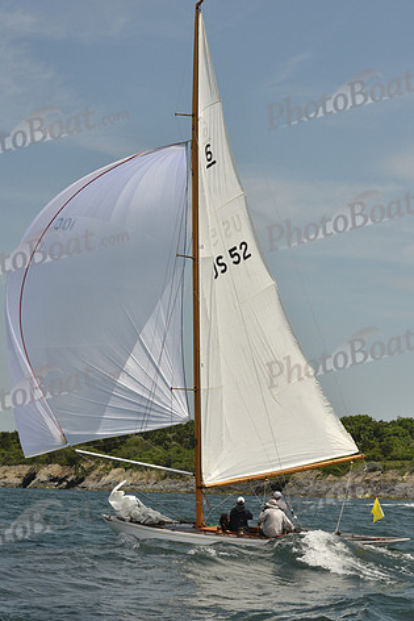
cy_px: 305
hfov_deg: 15.9
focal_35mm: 86
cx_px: 198
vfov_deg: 23.6
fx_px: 1482
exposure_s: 1/1600
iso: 400
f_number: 11
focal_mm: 70
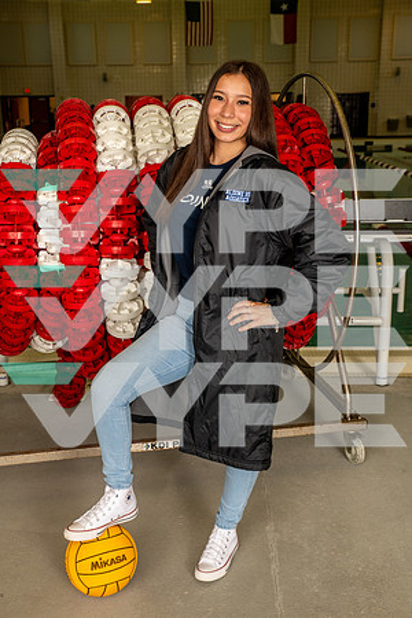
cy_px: 309
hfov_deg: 30.5
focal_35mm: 44
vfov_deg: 44.5
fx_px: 755
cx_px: 206
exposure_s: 1/250
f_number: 7.1
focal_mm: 44
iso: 500
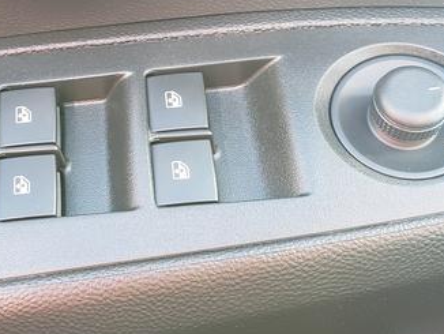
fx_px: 655
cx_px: 116
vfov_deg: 28.6
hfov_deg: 36.7
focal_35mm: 51
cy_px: 153
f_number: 2.4
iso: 200
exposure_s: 1/50
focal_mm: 4.3
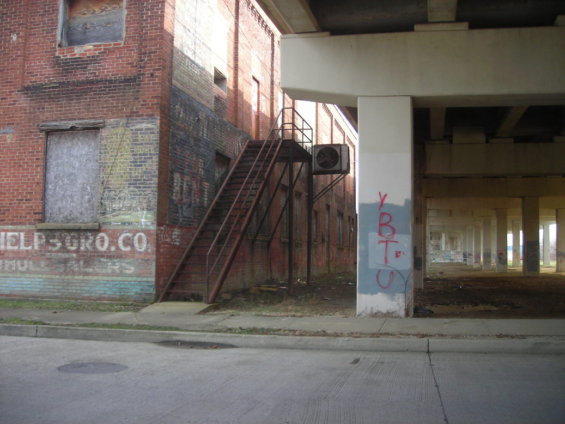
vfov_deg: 37.7
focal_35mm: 38
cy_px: 212
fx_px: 620
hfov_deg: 49.0
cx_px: 282
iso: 50
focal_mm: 6.3
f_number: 3.2
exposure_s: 1/74.5
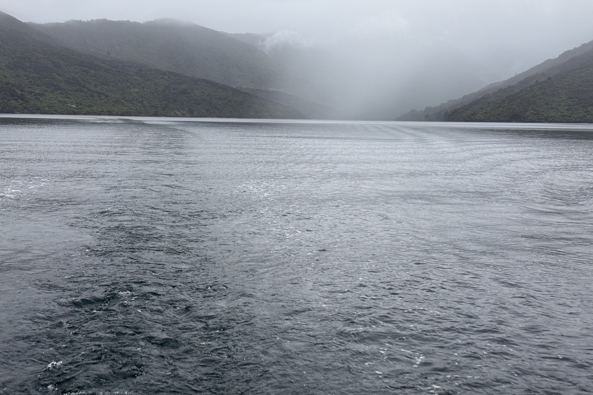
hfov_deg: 39.6
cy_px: 181
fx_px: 824
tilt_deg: -5.0
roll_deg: -1.4
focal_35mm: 50
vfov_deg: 27.0
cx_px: 296
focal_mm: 6.76
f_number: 1.78
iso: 50
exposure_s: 1/126
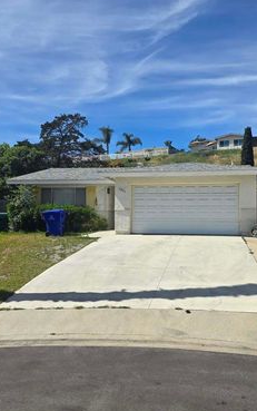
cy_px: 208
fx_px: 369
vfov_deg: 58.1
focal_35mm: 33
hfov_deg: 38.1
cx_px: 164
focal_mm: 6.3
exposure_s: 1/1157
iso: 12
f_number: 1.7
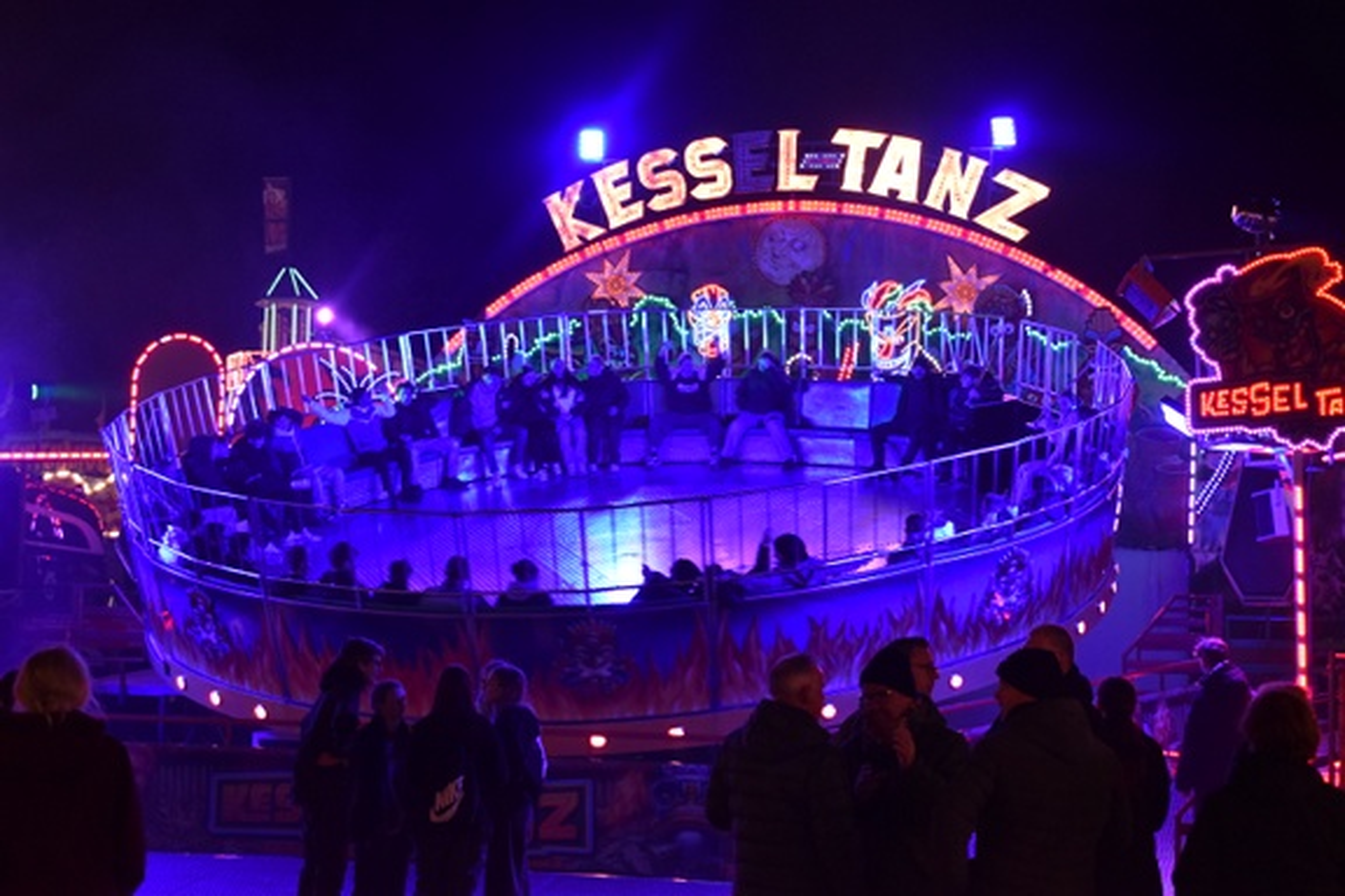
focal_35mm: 57
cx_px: 672
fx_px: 2129
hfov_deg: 35.1
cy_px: 448
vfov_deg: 23.8
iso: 1250
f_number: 4.8
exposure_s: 1/200
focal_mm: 38
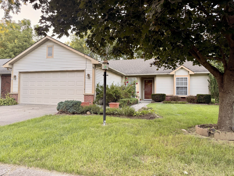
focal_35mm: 24
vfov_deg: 56.8
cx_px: 117
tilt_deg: +2.5
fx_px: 162
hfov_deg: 71.6
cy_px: 88
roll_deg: -0.7
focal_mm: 6.76
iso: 100
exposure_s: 1/121
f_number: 1.78
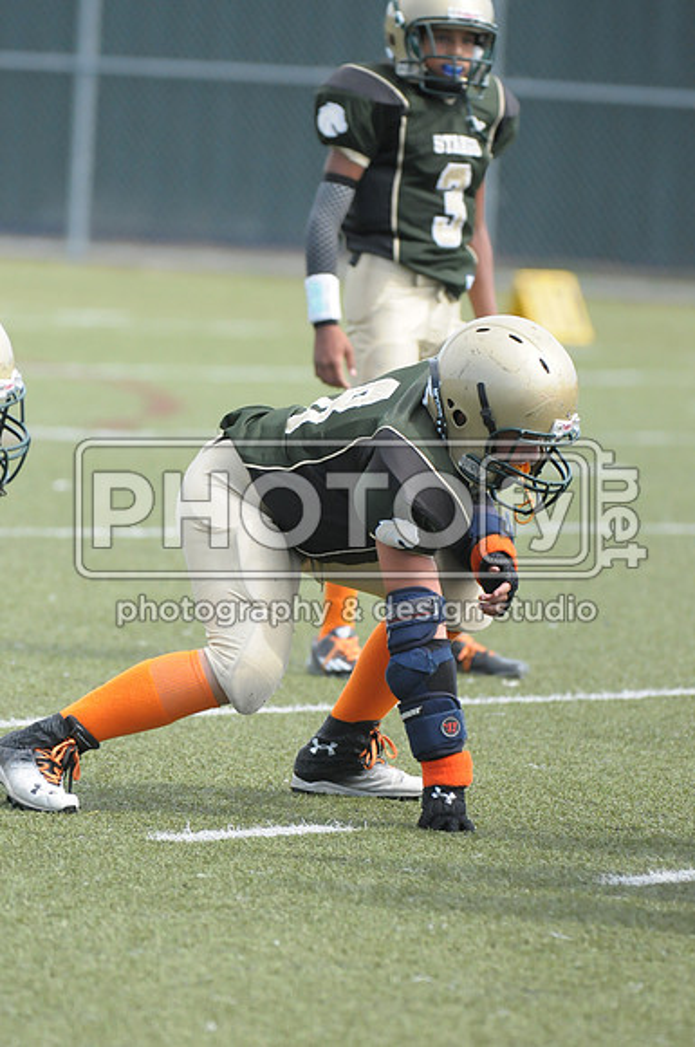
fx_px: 11327
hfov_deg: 3.5
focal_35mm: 390
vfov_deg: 5.3
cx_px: 348
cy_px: 524
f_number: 4
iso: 1600
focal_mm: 260
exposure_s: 1/4000
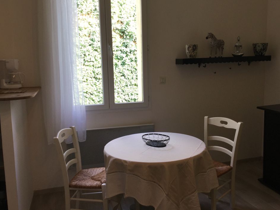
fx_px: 267
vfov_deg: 43.0
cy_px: 101
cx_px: 143
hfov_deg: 55.3
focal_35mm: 33
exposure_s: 1/50
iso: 25
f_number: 2.4
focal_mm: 3.3
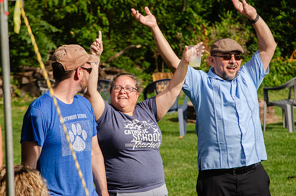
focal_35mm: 225
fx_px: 1846
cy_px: 98
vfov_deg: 6.1
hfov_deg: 9.2
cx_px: 148
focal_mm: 150
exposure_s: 1/800
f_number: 8
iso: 200
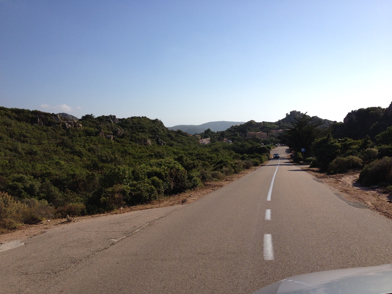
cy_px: 147
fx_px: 396
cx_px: 196
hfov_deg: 52.6
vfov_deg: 40.7
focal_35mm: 35
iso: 50
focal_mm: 4.28
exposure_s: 1/2762
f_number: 2.4
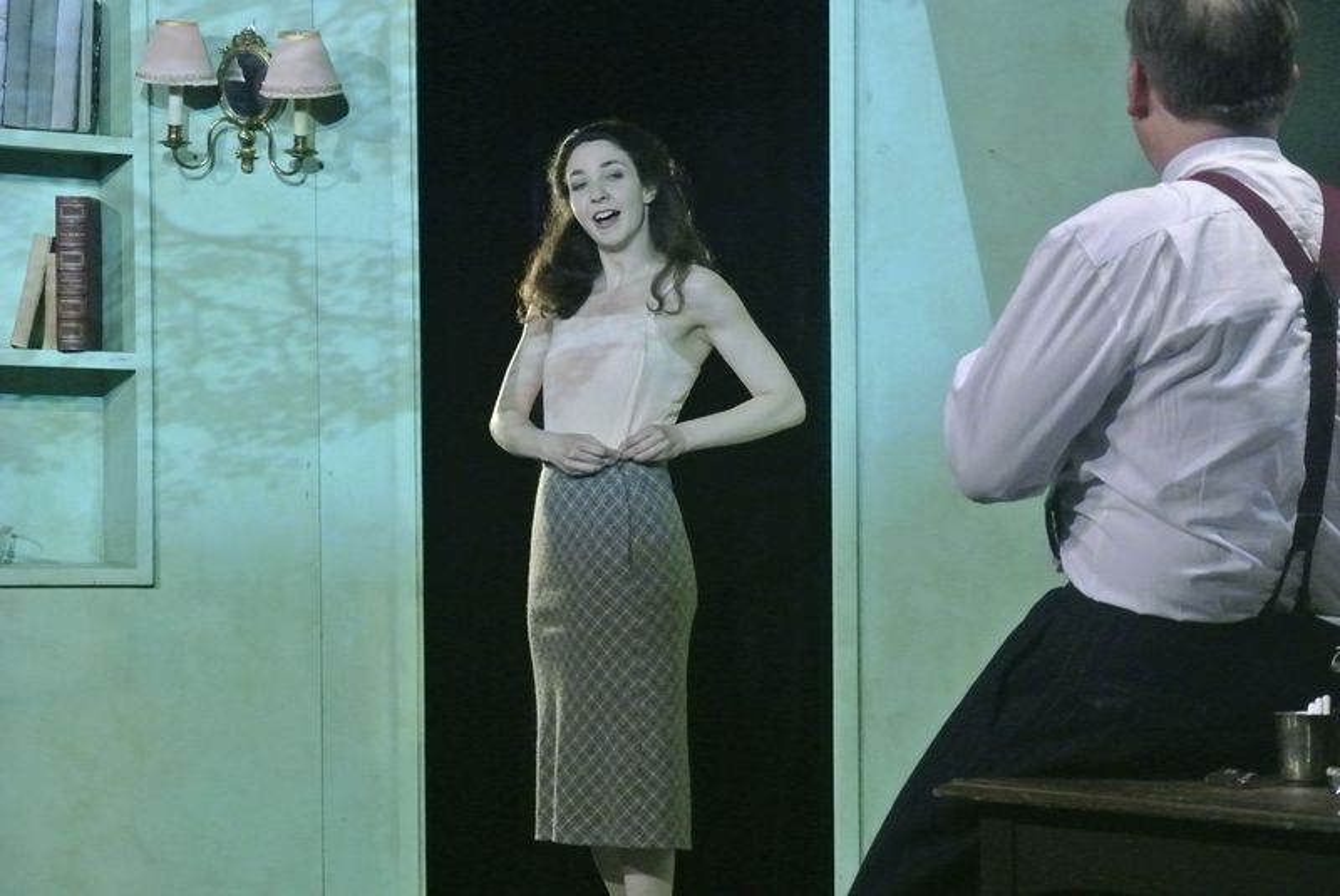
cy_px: 448
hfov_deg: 14.3
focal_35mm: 143
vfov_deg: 9.6
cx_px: 670
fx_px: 5327
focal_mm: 53.1
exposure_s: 1/100
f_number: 5.6
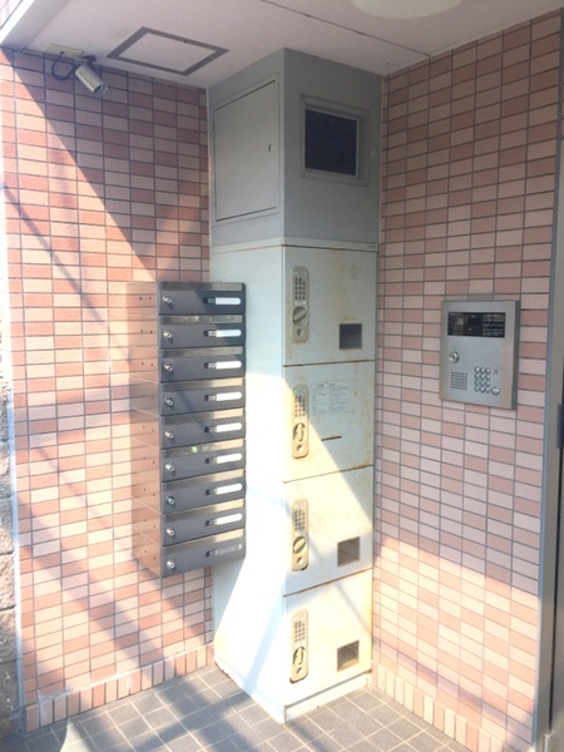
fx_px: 630
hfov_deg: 48.2
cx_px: 282
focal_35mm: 29
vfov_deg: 61.7
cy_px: 376
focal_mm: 4.15
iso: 32
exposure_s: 1/719
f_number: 2.2
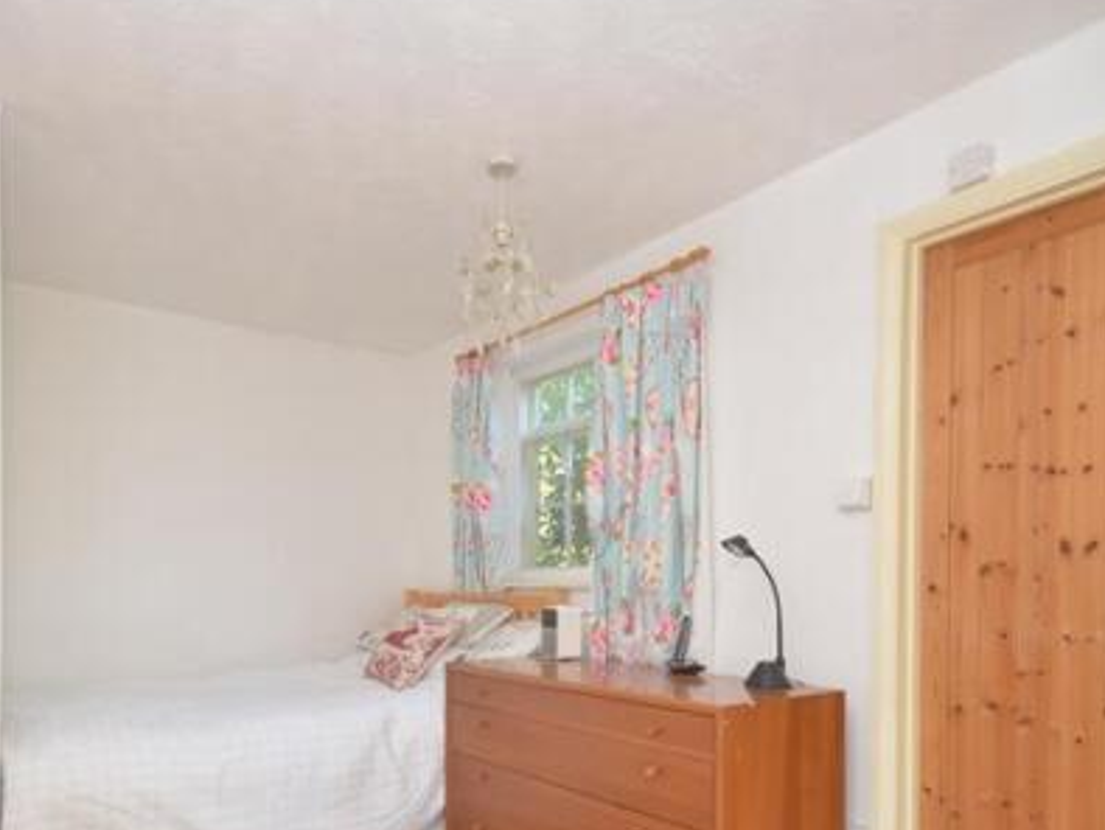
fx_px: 767
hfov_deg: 71.1
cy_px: 571
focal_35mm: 24
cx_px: 468
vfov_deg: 55.4
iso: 500
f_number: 6.3
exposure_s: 1/20
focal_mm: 10
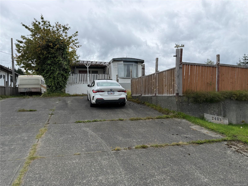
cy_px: 93
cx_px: 124
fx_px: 172
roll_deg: +1.9
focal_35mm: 24
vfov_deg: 56.8
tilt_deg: +1.4
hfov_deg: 71.6
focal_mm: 6.76
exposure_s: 1/992
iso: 80
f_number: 1.78
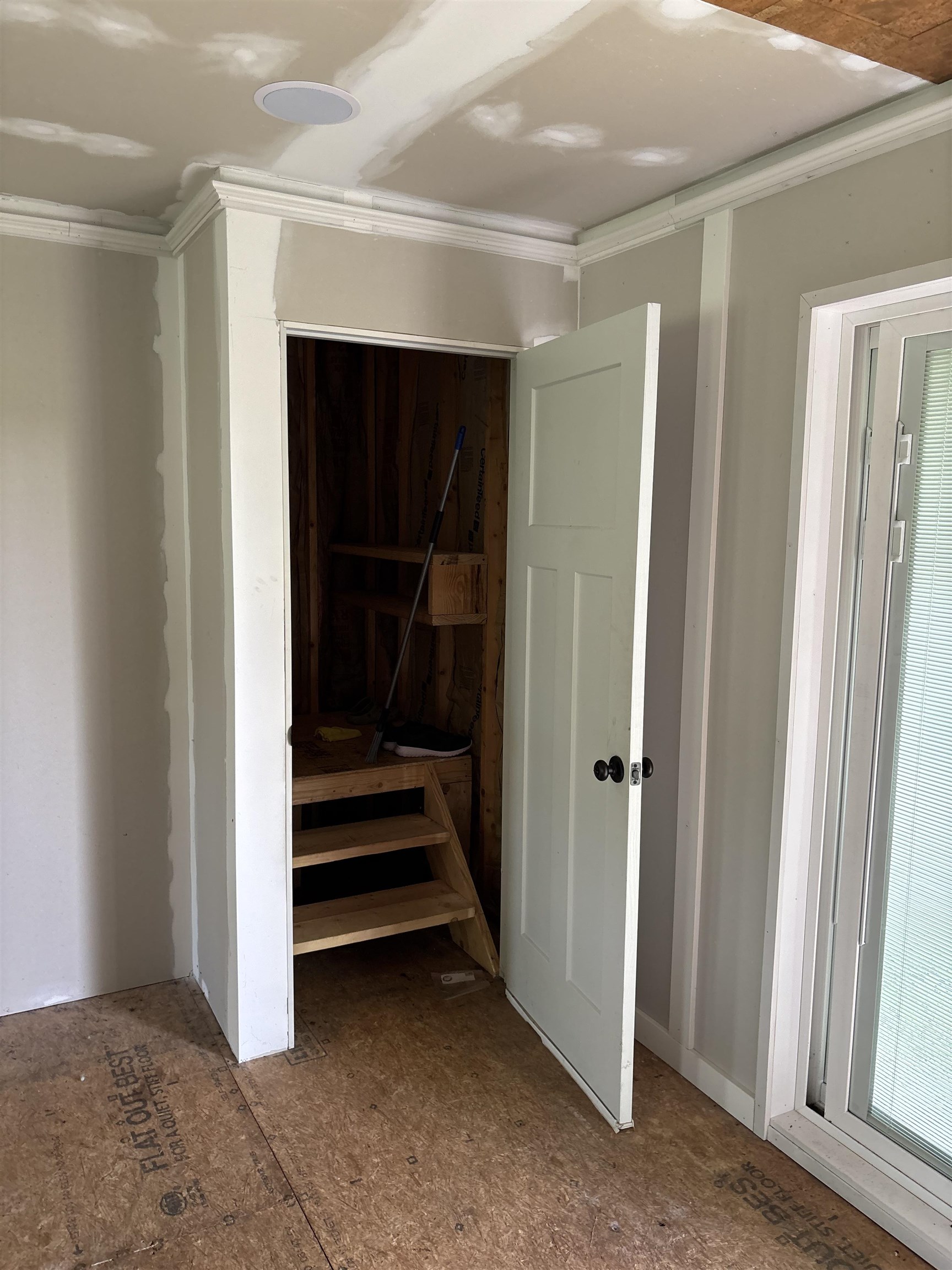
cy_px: 635
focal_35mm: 26
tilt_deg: -6.5
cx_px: 476
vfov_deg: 67.3
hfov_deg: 53.1
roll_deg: -1.5
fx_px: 953
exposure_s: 1/79
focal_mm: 5.96
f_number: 1.6
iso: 125
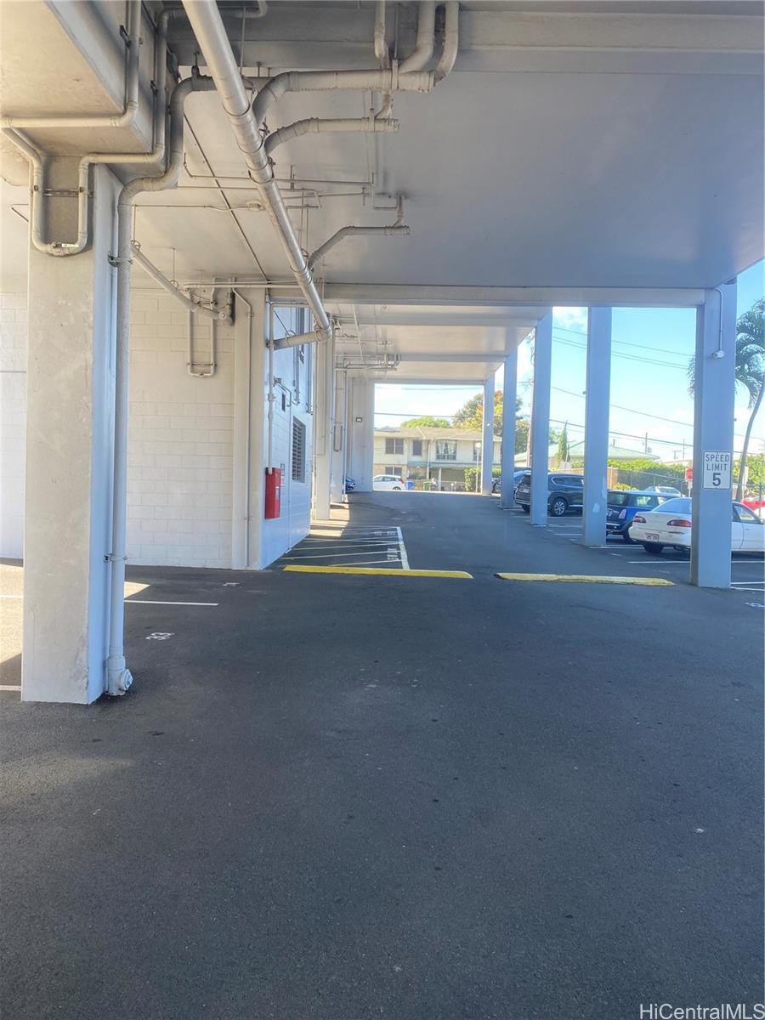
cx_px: 382
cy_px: 510
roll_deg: -1.2
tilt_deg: +0.0
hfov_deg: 53.1
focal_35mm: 26
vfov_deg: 67.3
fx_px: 766
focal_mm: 4.25
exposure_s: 1/192
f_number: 1.8
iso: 32
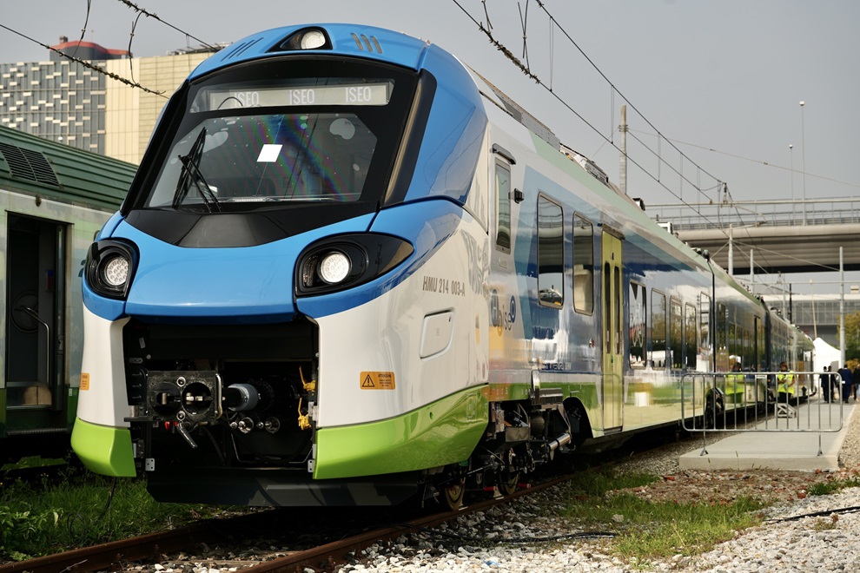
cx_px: 430
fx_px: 1672
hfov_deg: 28.8
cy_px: 286
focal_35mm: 70
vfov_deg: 19.5
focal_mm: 70
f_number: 5
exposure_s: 1/200
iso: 50
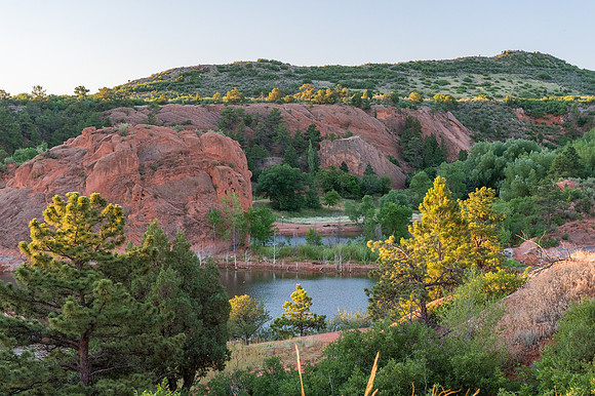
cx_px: 298
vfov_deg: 22.5
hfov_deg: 33.2
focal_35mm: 60
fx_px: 998
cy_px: 198
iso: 3200
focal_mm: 58
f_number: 5.6
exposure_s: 1/400
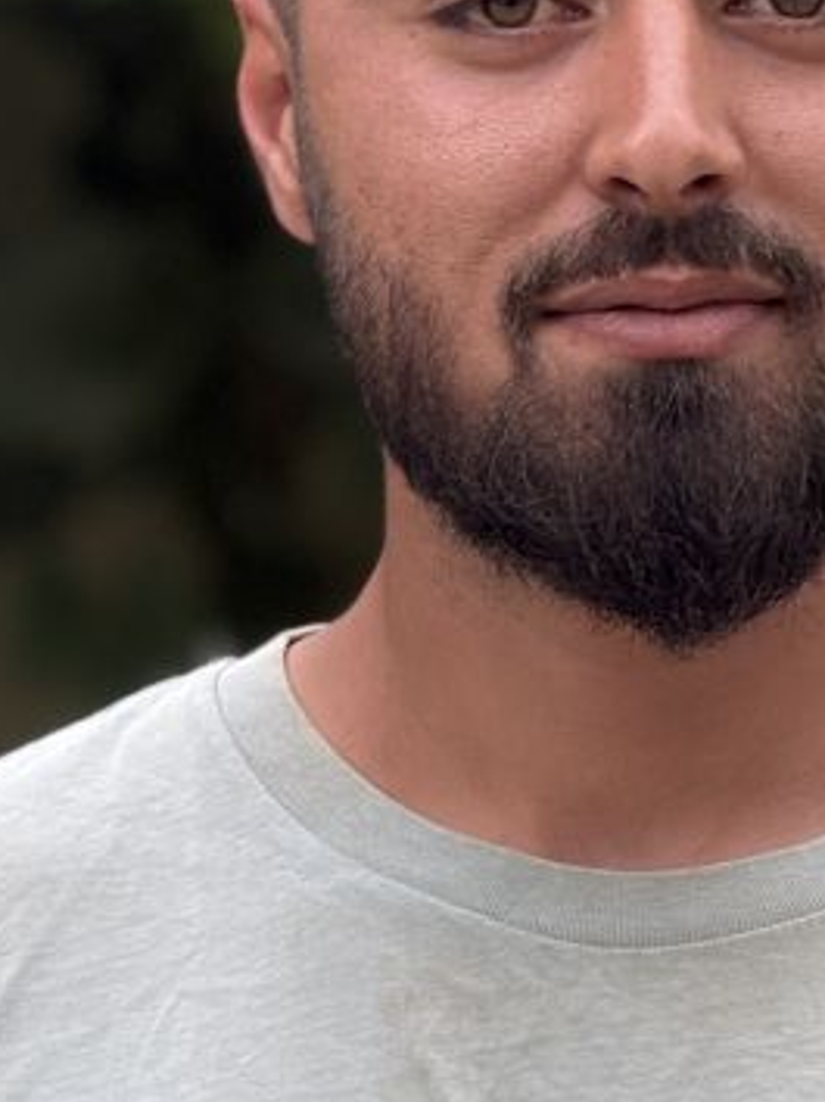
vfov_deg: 5.5
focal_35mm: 362
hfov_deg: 4.1
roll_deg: -0.4
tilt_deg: +0.8
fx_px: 11517
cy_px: 649
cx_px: 629
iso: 50
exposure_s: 1/121
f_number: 2.8
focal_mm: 15.66
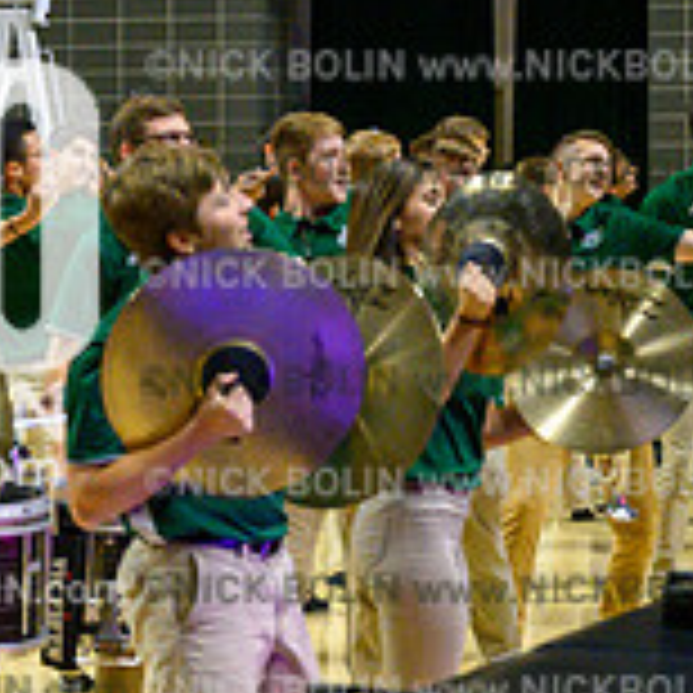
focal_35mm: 173
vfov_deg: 10.1
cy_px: 277
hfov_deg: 9.9
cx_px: -220
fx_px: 3918
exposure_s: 1/800
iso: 3200
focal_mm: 54
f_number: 4.5
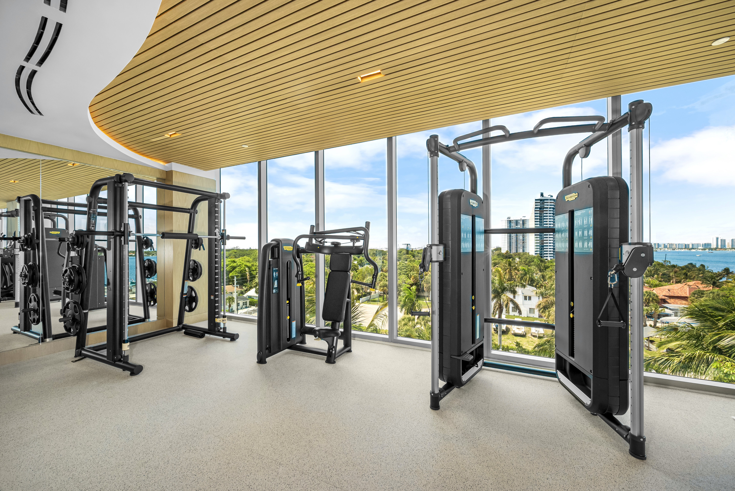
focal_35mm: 14
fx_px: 286
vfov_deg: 81.3
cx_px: 368
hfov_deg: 104.2
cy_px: 246
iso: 400
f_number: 9
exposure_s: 1/30
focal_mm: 14
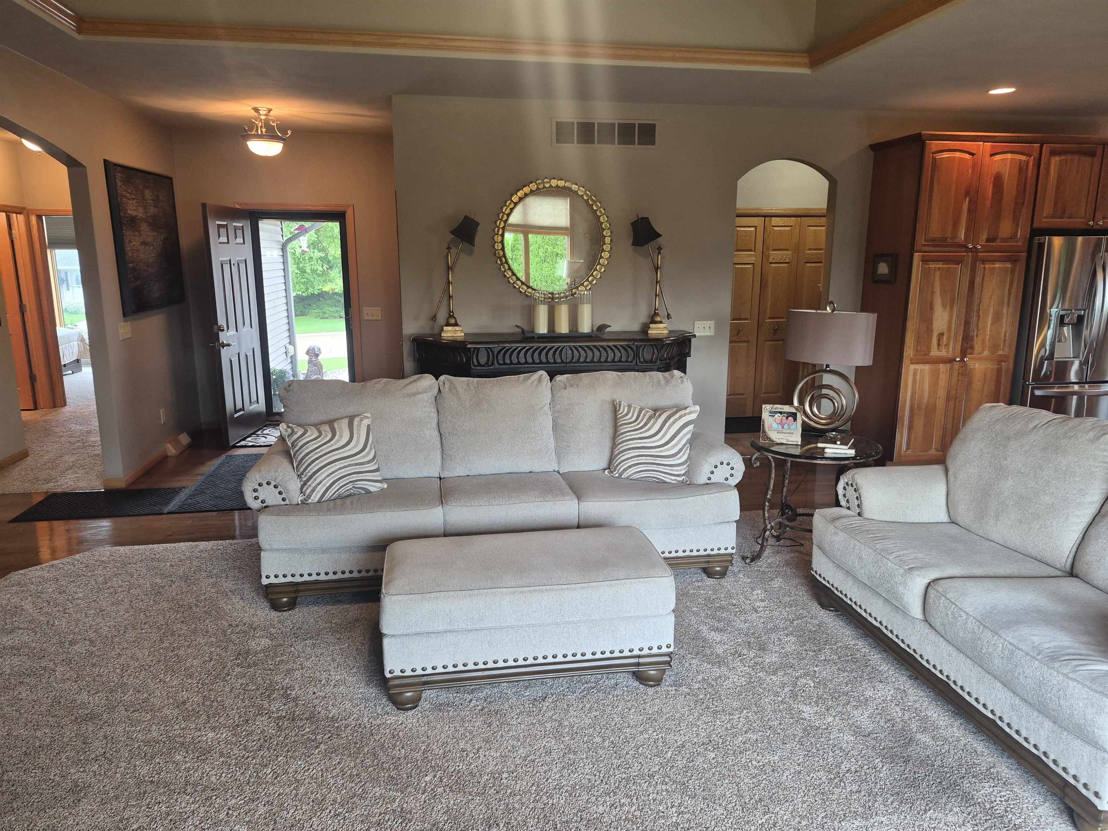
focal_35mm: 23
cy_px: 416
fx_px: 736
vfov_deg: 58.9
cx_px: 554
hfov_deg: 73.9
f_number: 1.8
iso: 200
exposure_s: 1/120
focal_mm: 5.4
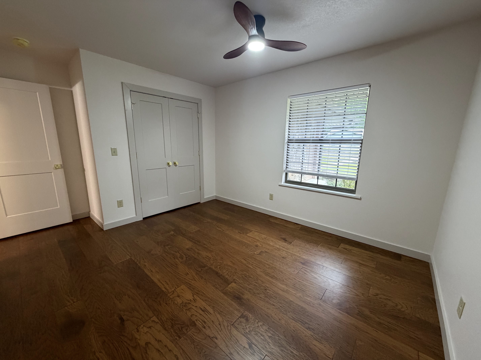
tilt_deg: -11.9
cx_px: 240
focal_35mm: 14
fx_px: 195
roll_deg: -0.3
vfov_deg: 85.7
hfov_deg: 102.1
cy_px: 180
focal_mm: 2.22
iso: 500
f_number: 2.2
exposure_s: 1/60
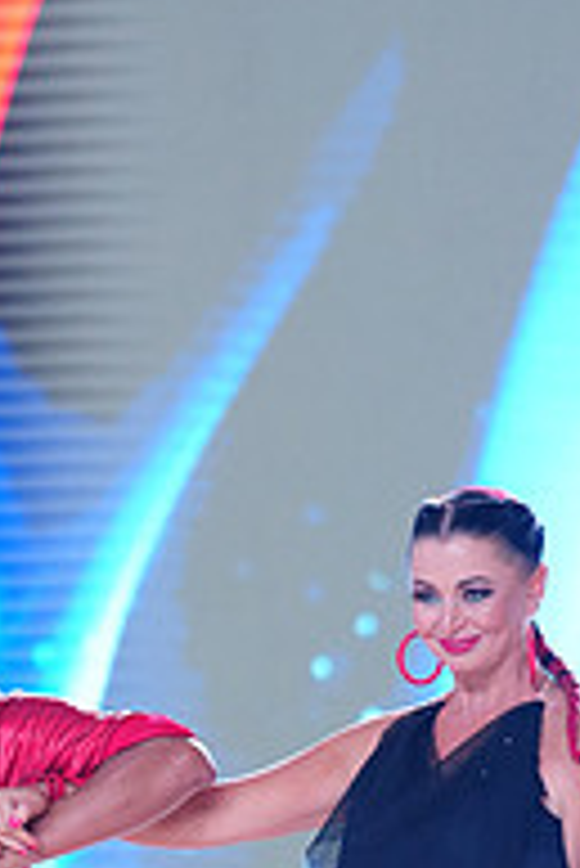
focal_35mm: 412
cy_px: 1138
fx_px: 9938
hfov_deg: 3.3
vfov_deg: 5.0
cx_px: 245
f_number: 2.8
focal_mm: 137
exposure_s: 1/640
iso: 1600
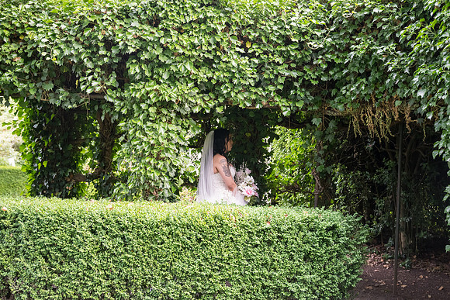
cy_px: 150
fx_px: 550
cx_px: 225
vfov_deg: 30.5
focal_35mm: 44
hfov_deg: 44.5
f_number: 4
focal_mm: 44
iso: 2500
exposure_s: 1/320
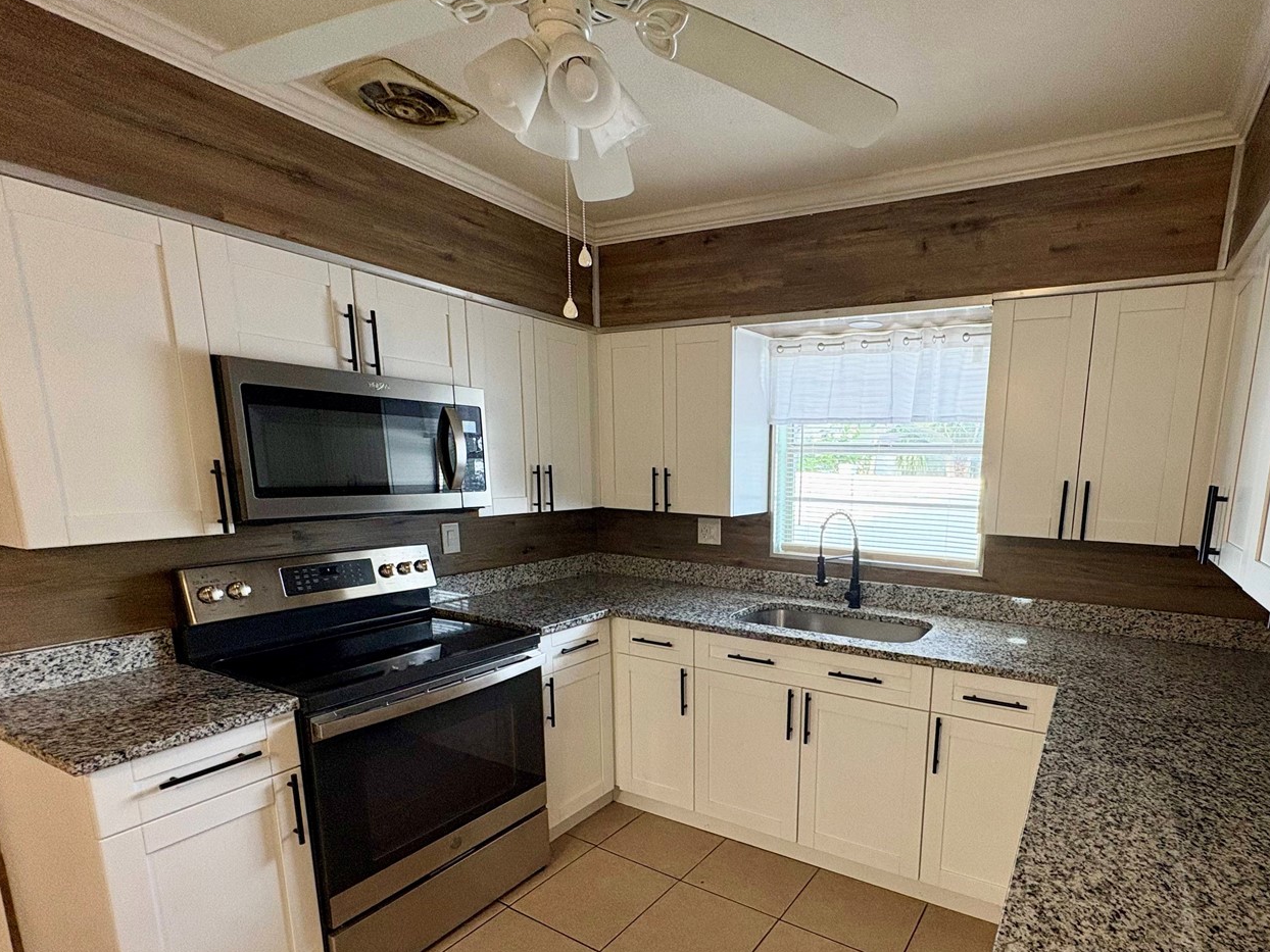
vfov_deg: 70.7
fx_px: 660
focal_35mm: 18
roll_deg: -0.6
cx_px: 779
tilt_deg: -9.9
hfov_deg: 86.3
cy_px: 581
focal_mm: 2.22
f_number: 2.2
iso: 160
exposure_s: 1/120
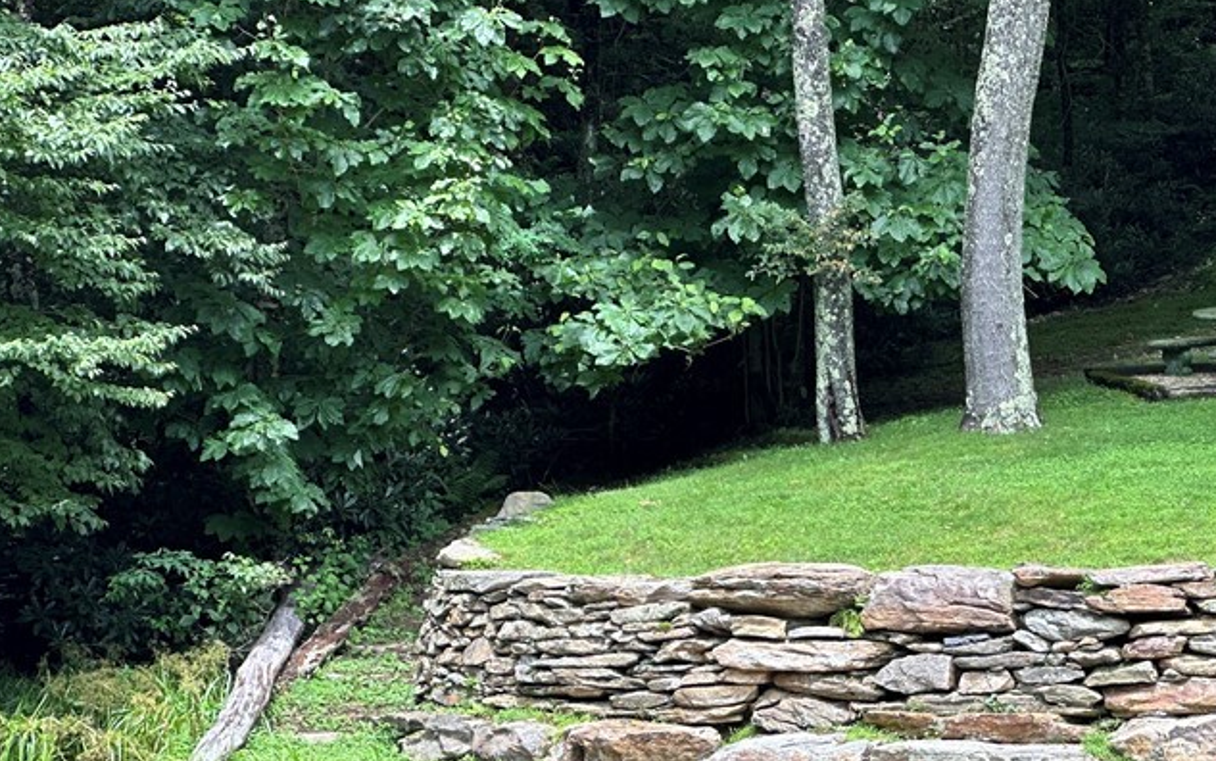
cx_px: 839
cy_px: 530
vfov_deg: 9.9
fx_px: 4376
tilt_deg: -0.4
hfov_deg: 15.8
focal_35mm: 132
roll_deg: +0.0
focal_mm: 9
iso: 25
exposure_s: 1/121
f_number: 2.8
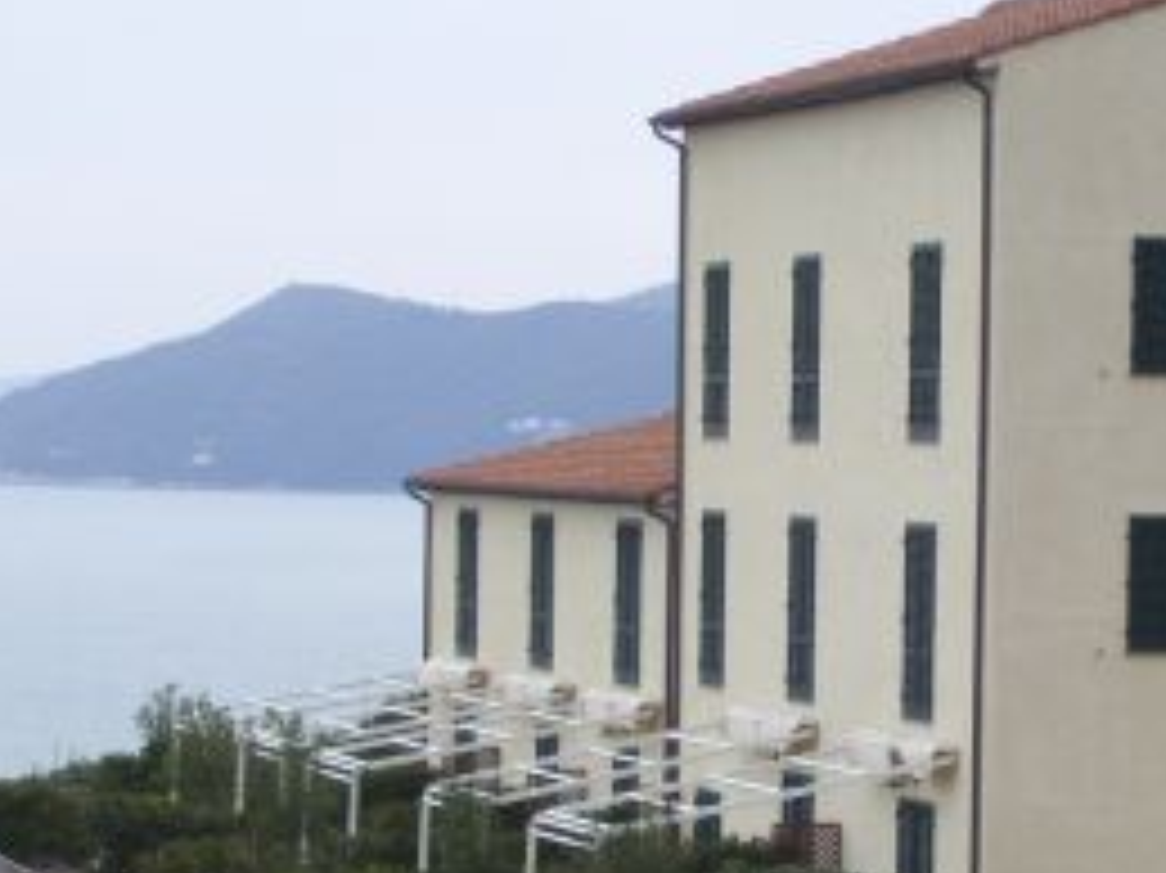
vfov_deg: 8.8
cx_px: 887
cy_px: 592
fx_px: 5656
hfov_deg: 11.7
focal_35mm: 168
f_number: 4.3
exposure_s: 1/500
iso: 80
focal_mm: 14.3
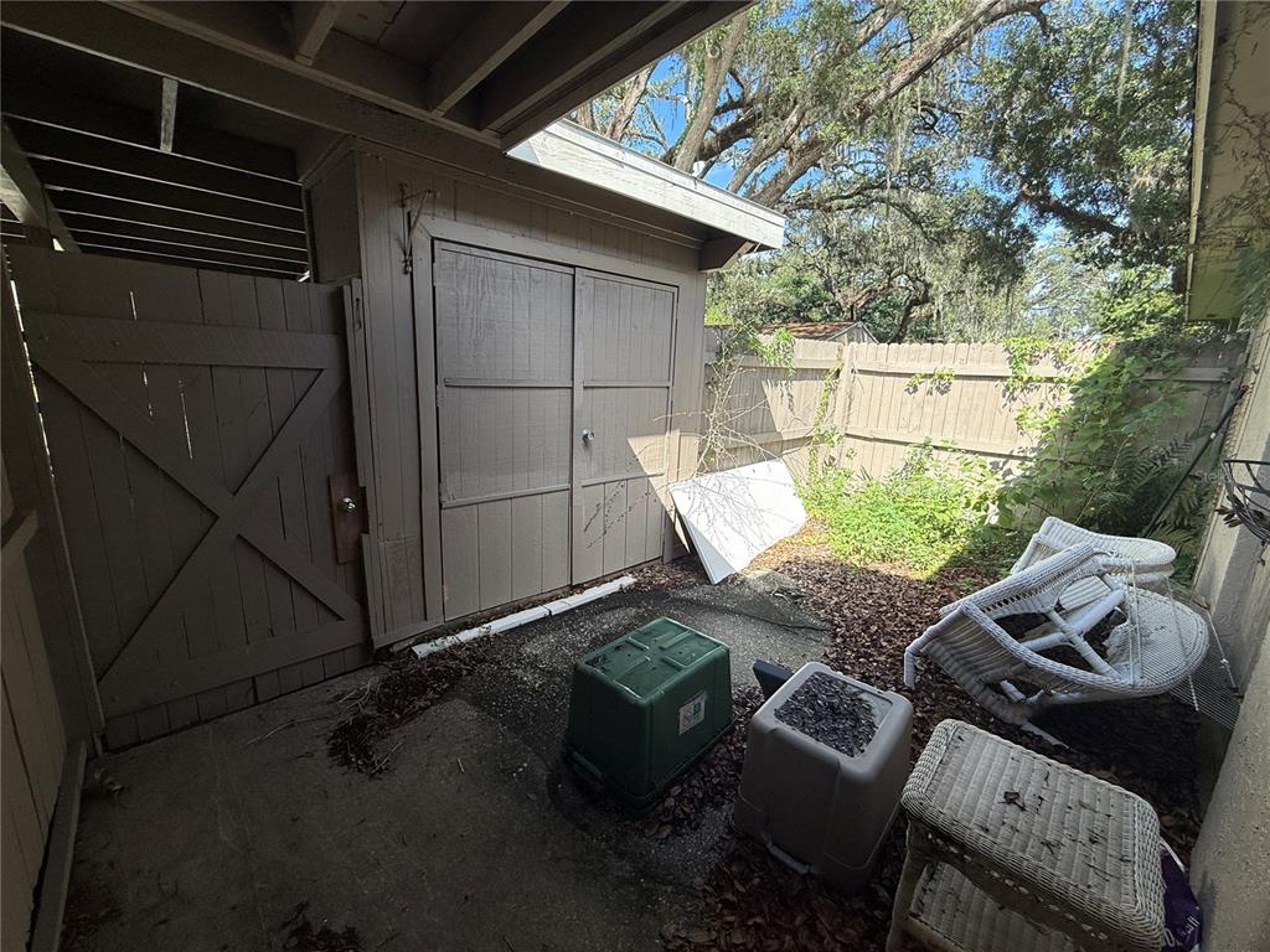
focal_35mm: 14
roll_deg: -2.6
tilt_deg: -10.5
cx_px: 635
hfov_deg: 102.1
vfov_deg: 85.7
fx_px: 514
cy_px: 476
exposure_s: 1/522
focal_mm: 2.22
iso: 50
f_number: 2.2
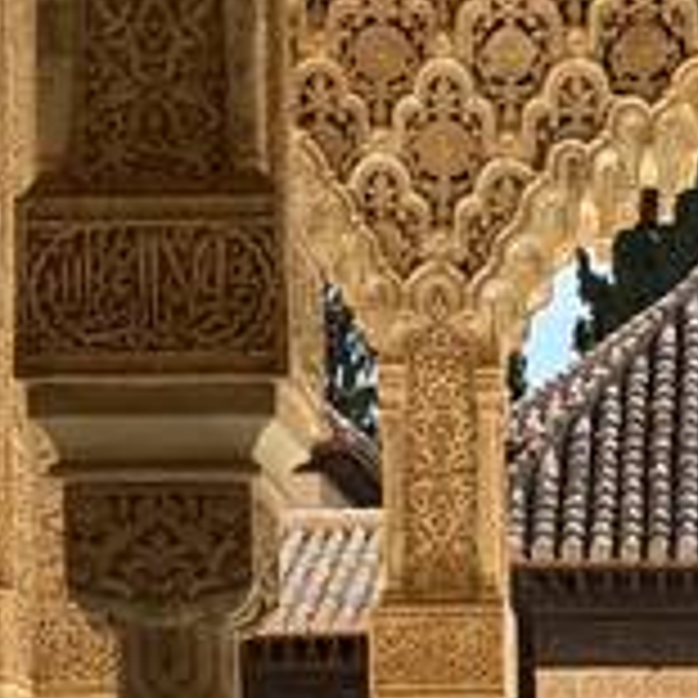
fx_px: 3239
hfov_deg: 12.2
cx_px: 703
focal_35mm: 142
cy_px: 1004
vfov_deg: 11.8
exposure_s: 1/2639
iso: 50
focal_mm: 5.96
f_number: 1.6
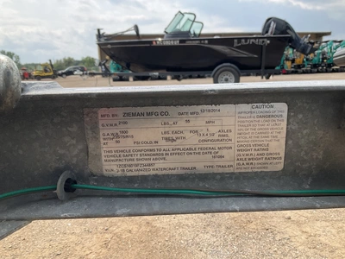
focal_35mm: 29
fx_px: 289
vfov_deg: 48.2
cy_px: 130
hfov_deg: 61.7
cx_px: 172
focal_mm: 3
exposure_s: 1/898
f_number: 1.8
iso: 25
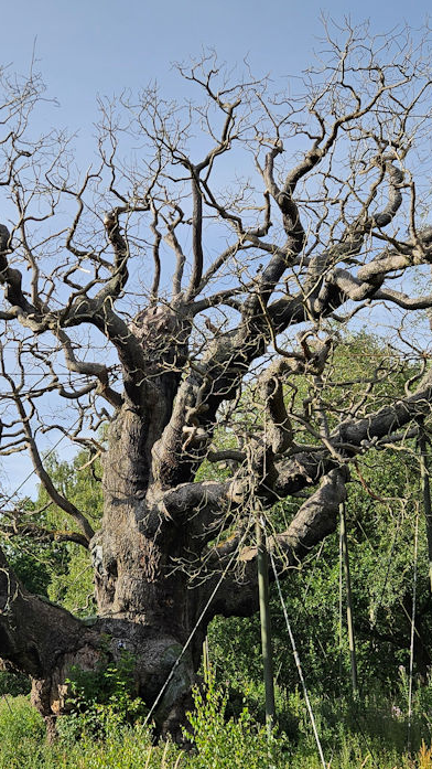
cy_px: 484
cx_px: 129
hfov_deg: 25.8
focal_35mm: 46
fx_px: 937
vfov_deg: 44.2
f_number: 1.8
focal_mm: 5.4
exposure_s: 1/1465
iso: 25
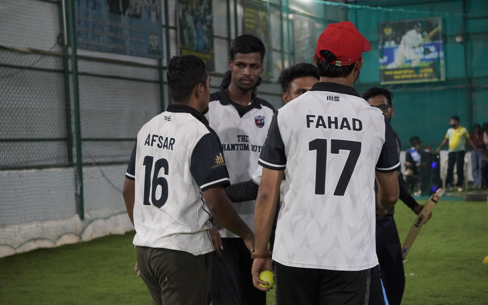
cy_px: 154
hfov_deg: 24.5
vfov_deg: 15.5
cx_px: 243
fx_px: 1124
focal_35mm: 85
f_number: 4.5
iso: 4000
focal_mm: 55
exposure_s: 1/200
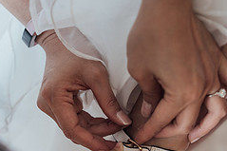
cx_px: 56
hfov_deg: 23.7
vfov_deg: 15.7
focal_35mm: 85
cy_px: 160
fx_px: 536
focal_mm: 35
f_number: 2
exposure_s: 1/200
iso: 250
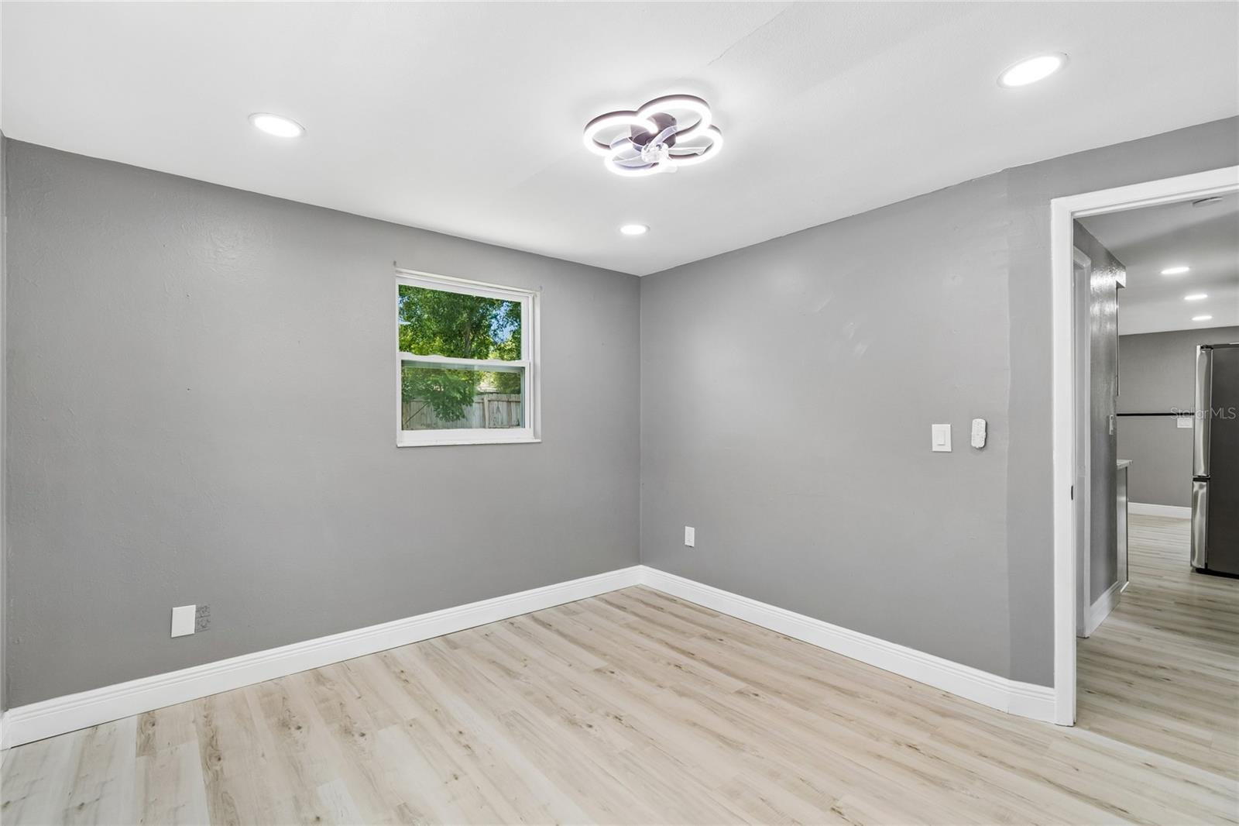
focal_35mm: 15
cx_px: 620
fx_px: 516
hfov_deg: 100.4
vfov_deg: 77.3
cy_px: 413
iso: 100
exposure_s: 1/6
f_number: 7.1
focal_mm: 10
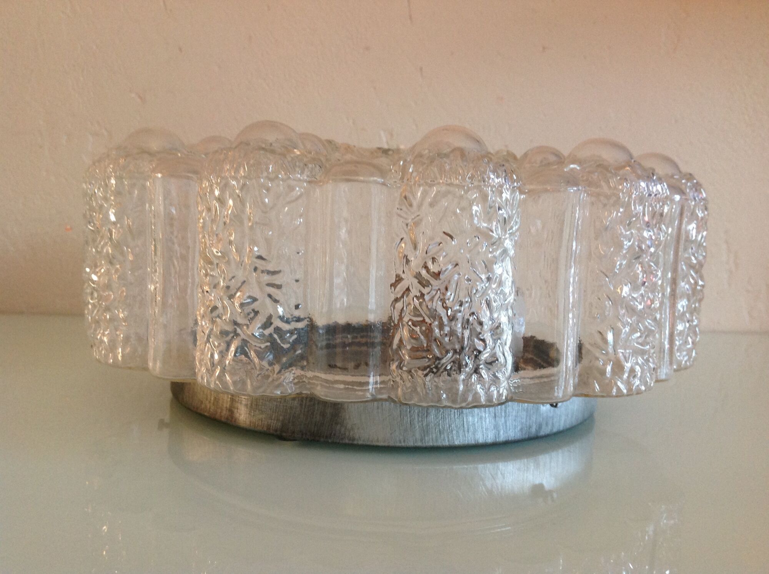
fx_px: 776
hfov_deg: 52.7
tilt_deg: -5.0
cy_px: 287
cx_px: 384
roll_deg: -2.4
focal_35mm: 35
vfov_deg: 40.6
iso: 160
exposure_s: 1/15
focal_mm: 4.28
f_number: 2.4
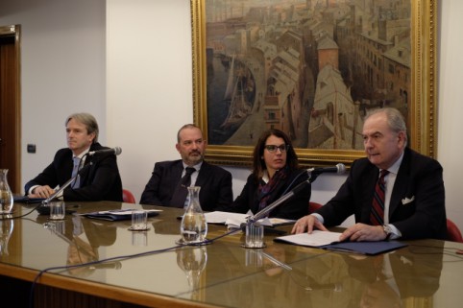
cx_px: 232
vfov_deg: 25.5
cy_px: 154
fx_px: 681
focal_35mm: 53
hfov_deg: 37.5
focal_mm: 35
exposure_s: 1/100
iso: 800
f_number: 2
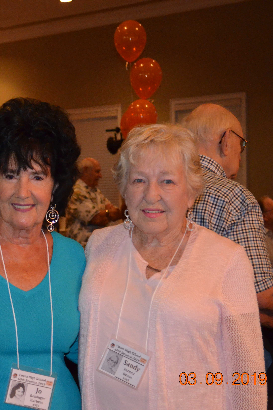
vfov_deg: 23.6
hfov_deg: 15.7
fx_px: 978
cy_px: 205
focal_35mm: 86
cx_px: 16
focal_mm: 38
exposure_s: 1/60
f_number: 5
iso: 3200
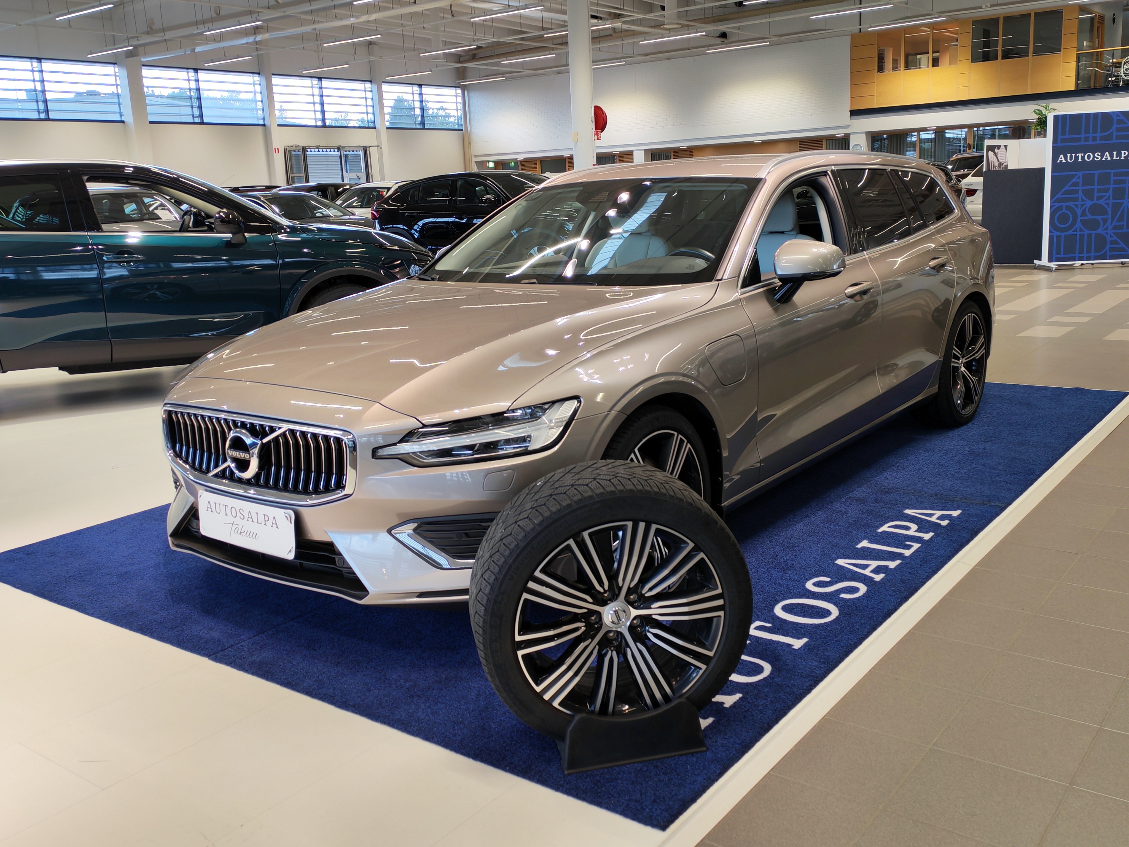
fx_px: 1109
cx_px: 564
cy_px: 424
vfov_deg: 41.8
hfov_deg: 54.0
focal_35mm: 34
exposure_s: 1/100
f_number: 1.9
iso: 111
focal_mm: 6.12
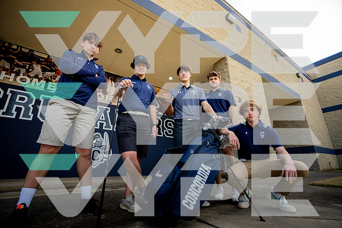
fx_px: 152
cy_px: 114
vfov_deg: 73.8
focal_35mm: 16
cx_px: 171
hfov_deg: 96.7
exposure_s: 1/640
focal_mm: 16
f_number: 6.3
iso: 1000
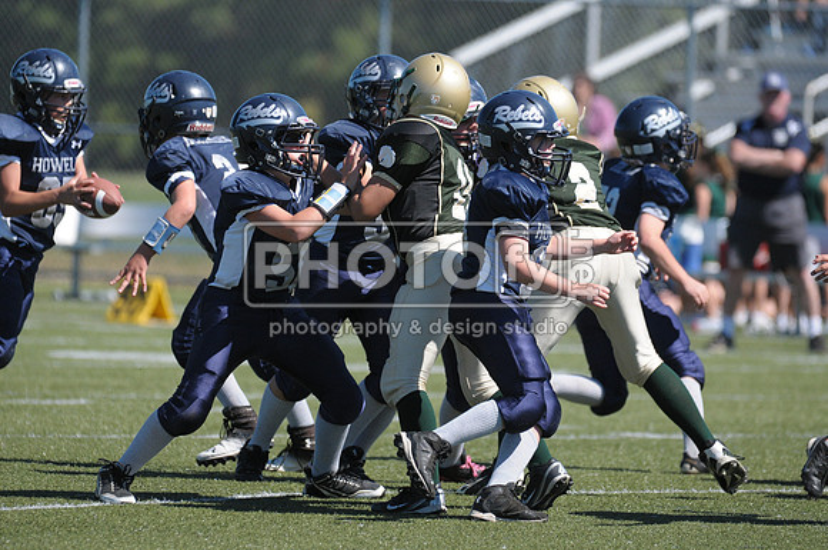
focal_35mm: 435
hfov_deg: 4.7
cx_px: 414
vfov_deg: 3.2
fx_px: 9991
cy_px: 275
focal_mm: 290
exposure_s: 1/4000
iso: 640
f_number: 4
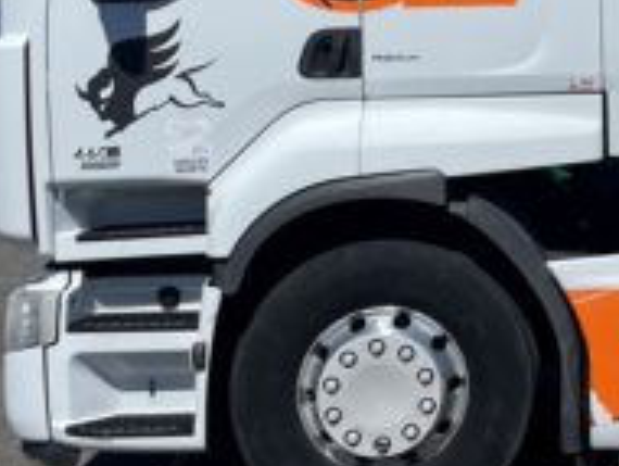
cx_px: 762
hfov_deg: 21.9
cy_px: -7
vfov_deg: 17.6
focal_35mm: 82
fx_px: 1468
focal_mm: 4.2
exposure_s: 1/7299
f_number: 1.6
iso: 32
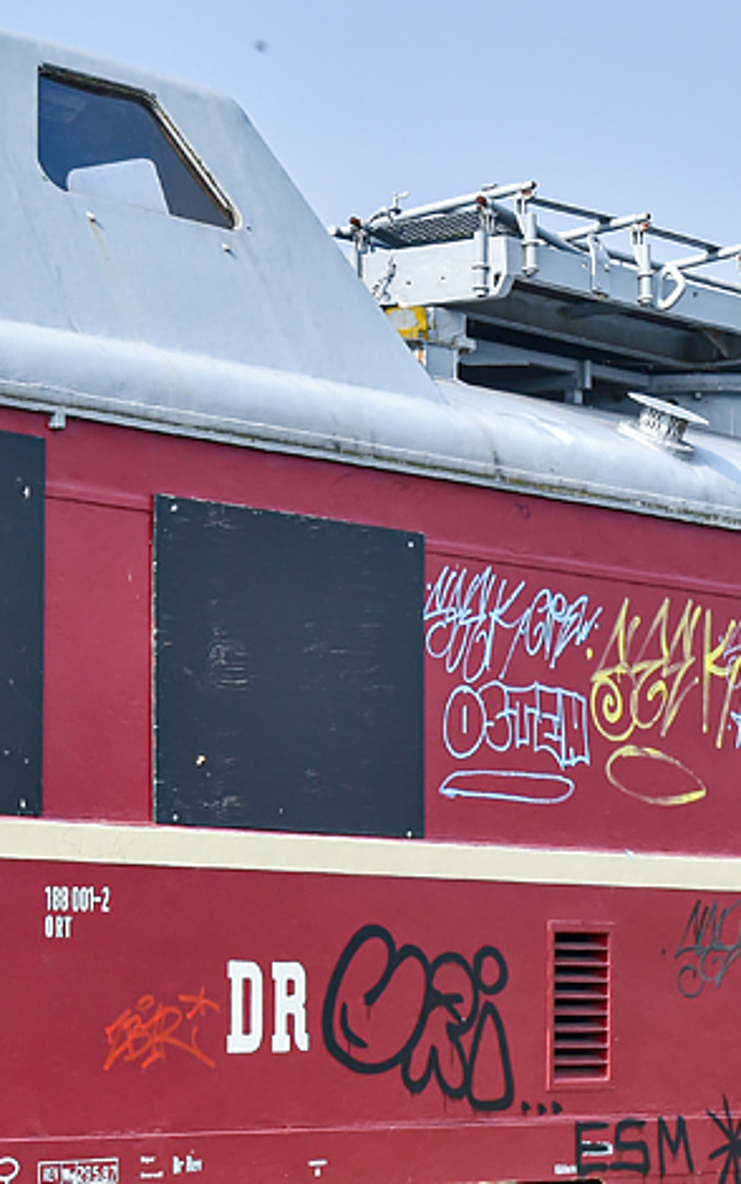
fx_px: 3400
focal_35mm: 105
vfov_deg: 19.7
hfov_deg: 12.4
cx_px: 139
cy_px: 841
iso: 200
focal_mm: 27
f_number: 6.3
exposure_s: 1/640
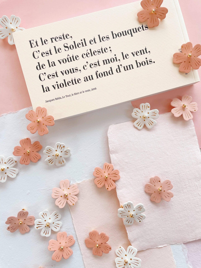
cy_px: 134
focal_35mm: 26
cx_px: 100
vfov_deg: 67.3
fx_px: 201
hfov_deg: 53.1
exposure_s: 1/550
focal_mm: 4.2
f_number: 1.6
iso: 32
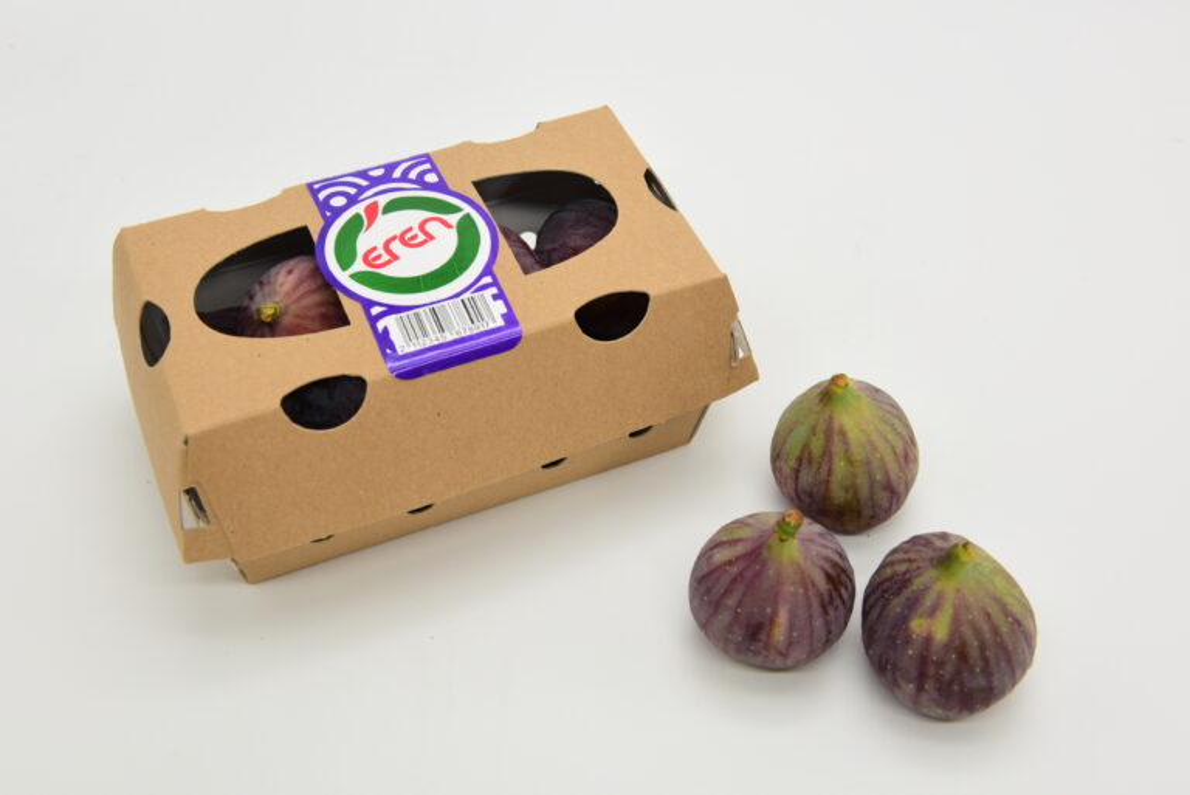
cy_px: 398
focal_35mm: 42
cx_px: 595
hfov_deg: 46.4
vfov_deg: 31.9
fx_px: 1389
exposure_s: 1/160
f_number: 8
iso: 500
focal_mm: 42
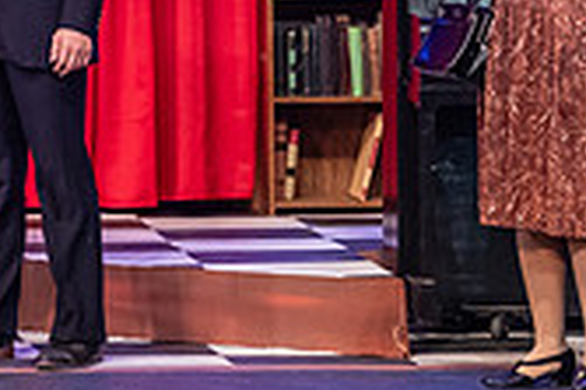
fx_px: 5773
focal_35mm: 355
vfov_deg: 3.9
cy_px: -61
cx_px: -161
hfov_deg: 5.8
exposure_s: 1/200
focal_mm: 102
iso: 2500
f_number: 3.2
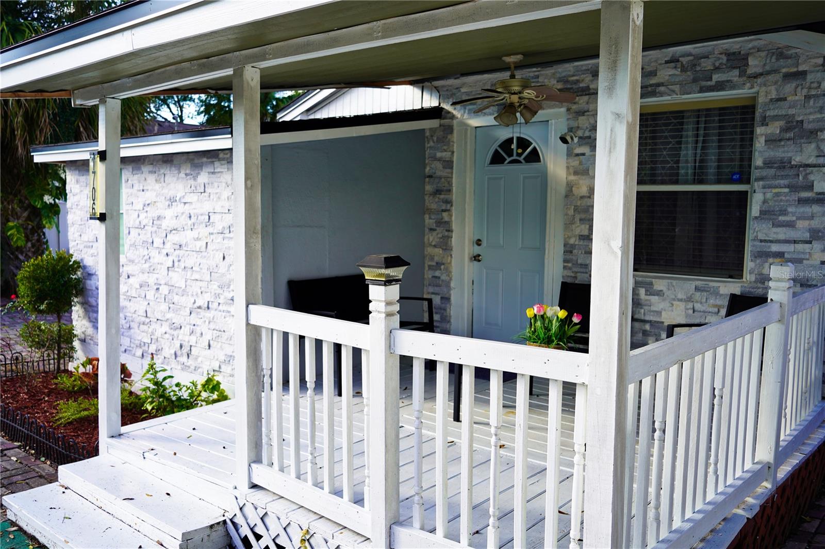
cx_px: 412
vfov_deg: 42.3
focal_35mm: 31
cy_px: 274
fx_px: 710
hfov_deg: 60.3
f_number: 4.5
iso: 100
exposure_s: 1/160
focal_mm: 31
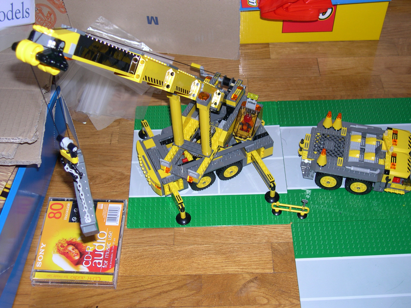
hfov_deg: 40.4
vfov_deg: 30.9
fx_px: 558
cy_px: 154
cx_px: 206
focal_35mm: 47
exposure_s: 1/60
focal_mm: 10.1
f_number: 3.1
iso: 100
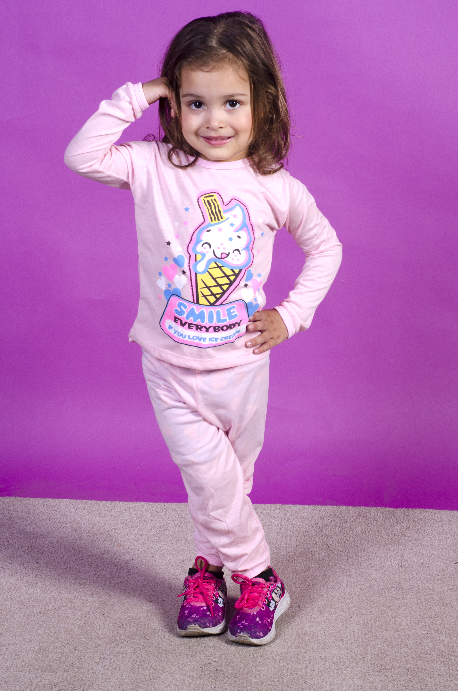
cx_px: 229
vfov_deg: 27.0
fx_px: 1438
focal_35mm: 75
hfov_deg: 18.1
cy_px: 346
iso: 100
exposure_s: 1/125
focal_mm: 50
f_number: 7.1
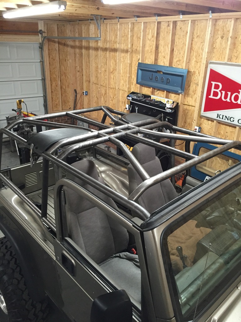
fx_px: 269
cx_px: 120
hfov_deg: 48.2
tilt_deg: -23.2
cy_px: 161
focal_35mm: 29
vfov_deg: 61.7
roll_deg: -0.3
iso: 160
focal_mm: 4.15
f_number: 2.2
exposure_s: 1/30
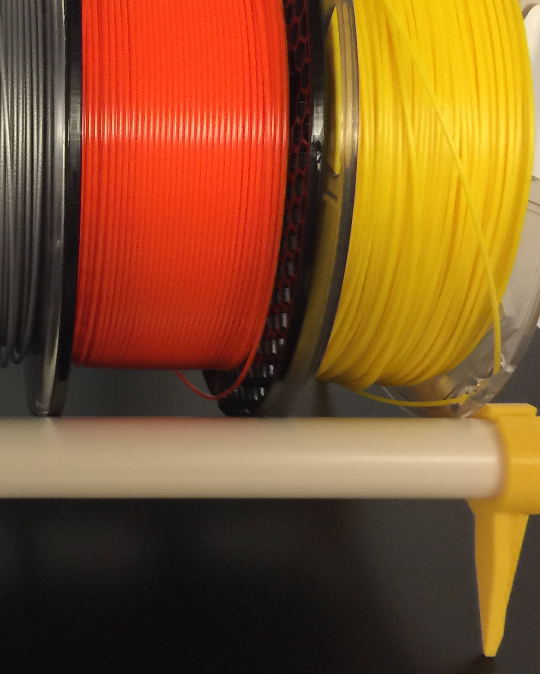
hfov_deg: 26.9
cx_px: 31
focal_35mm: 54
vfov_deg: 34.6
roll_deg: -2.2
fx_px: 1079
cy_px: 259
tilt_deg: -23.2
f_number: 2.2
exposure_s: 1/4
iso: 80
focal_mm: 4.15
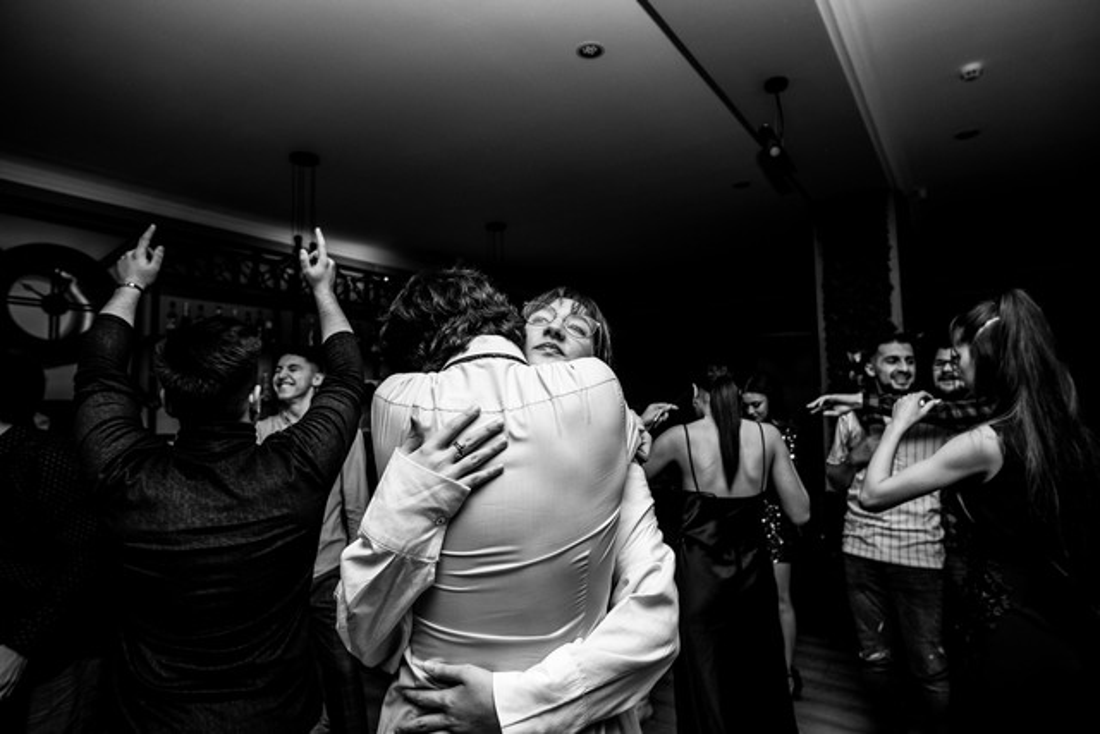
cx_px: 550
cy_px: 367
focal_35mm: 20
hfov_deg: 84.0
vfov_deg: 62.0
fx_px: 611
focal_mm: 13
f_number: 2.2
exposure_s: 1/200
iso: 500
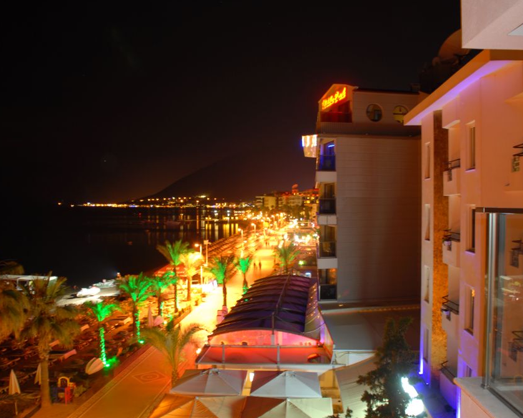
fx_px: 480
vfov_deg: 47.1
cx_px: 272
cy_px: 210
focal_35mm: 31
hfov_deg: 57.2
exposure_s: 6
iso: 100
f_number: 3.5
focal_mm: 18
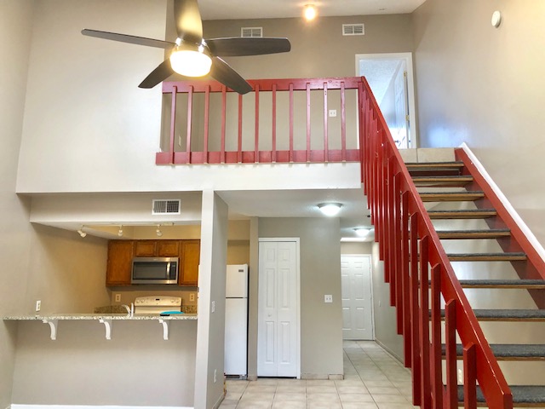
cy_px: 204
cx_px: 272
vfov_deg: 49.7
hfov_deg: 63.4
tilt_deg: +13.5
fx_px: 441
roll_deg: -0.3
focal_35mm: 28
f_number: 1.8
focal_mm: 4
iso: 25
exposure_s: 1/30
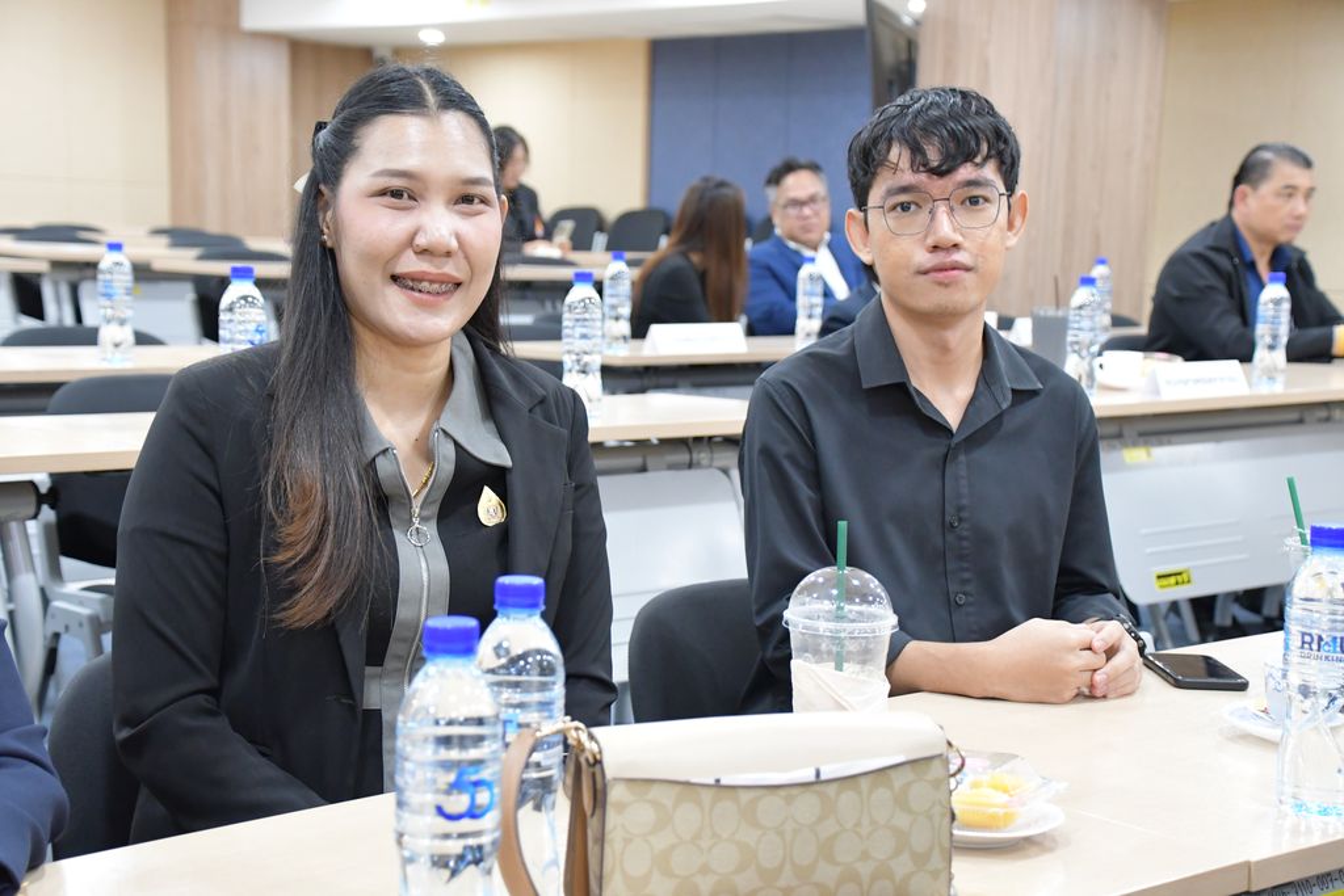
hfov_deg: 33.4
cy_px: 448
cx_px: 672
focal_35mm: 60
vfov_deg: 22.6
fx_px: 2240
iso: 3200
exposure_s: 1/60
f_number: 4.2
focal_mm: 40
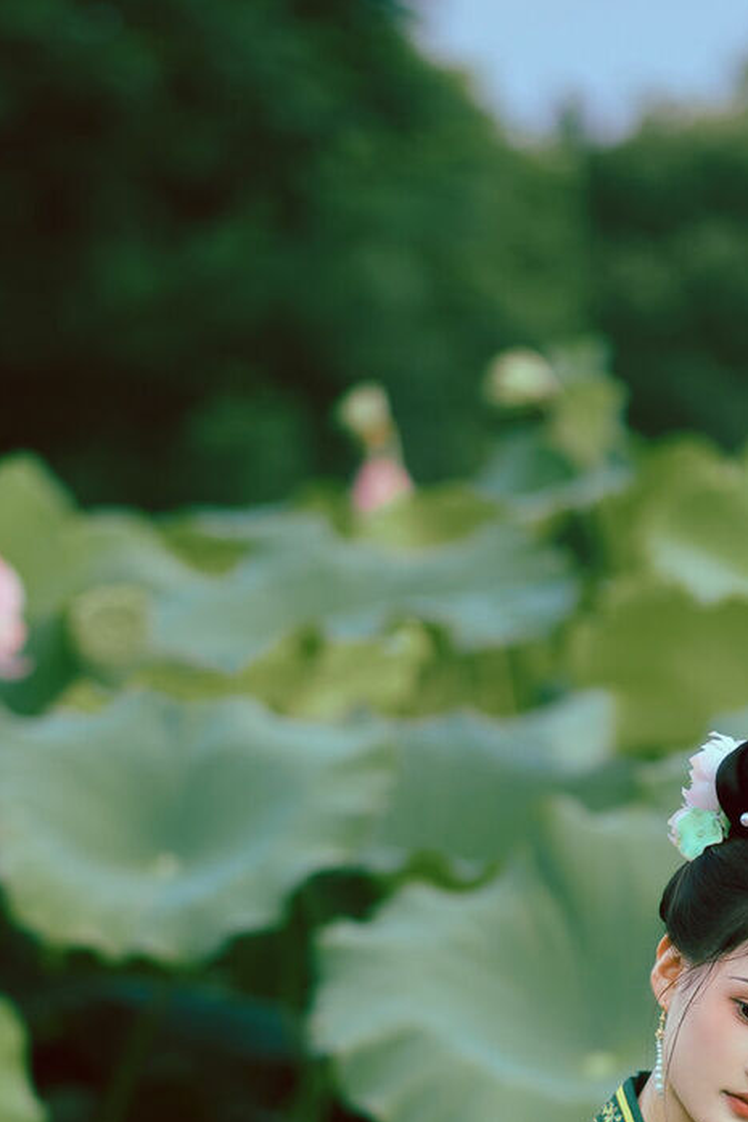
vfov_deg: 10.6
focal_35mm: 192
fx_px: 5981
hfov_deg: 7.1
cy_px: 1200
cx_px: 637
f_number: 1.8
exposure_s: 1/1000
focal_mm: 85
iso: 100
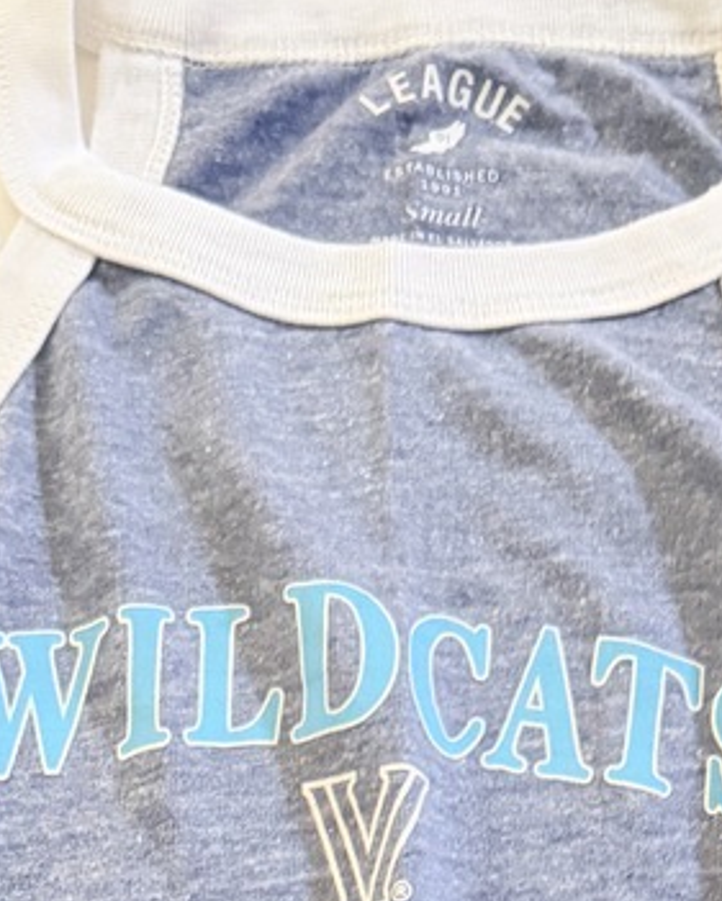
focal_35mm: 89
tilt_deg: -79.0
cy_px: 1413
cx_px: 308
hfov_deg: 17.3
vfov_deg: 18.6
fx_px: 2376
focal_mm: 6.76
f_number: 1.78
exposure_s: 1/40
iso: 800
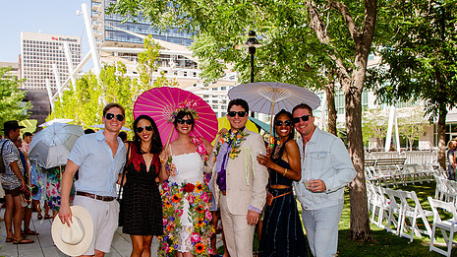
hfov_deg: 58.0
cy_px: 172
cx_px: 237
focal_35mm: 34
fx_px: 412
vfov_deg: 34.3
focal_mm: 24
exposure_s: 1/400
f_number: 7.1
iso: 200
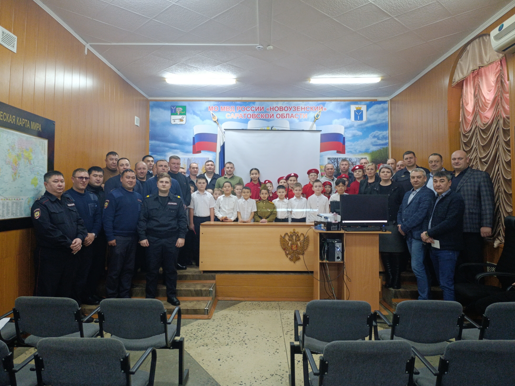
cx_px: 255
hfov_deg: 71.6
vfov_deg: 56.8
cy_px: 186
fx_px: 357
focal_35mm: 24
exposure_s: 1/50
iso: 1317
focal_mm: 6.11
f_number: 1.65
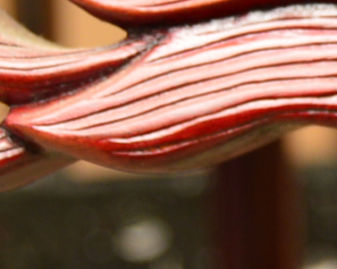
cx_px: 398
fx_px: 2462
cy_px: 59
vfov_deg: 6.3
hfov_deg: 7.8
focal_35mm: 247
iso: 200
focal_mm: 22
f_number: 3.5
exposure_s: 1/200
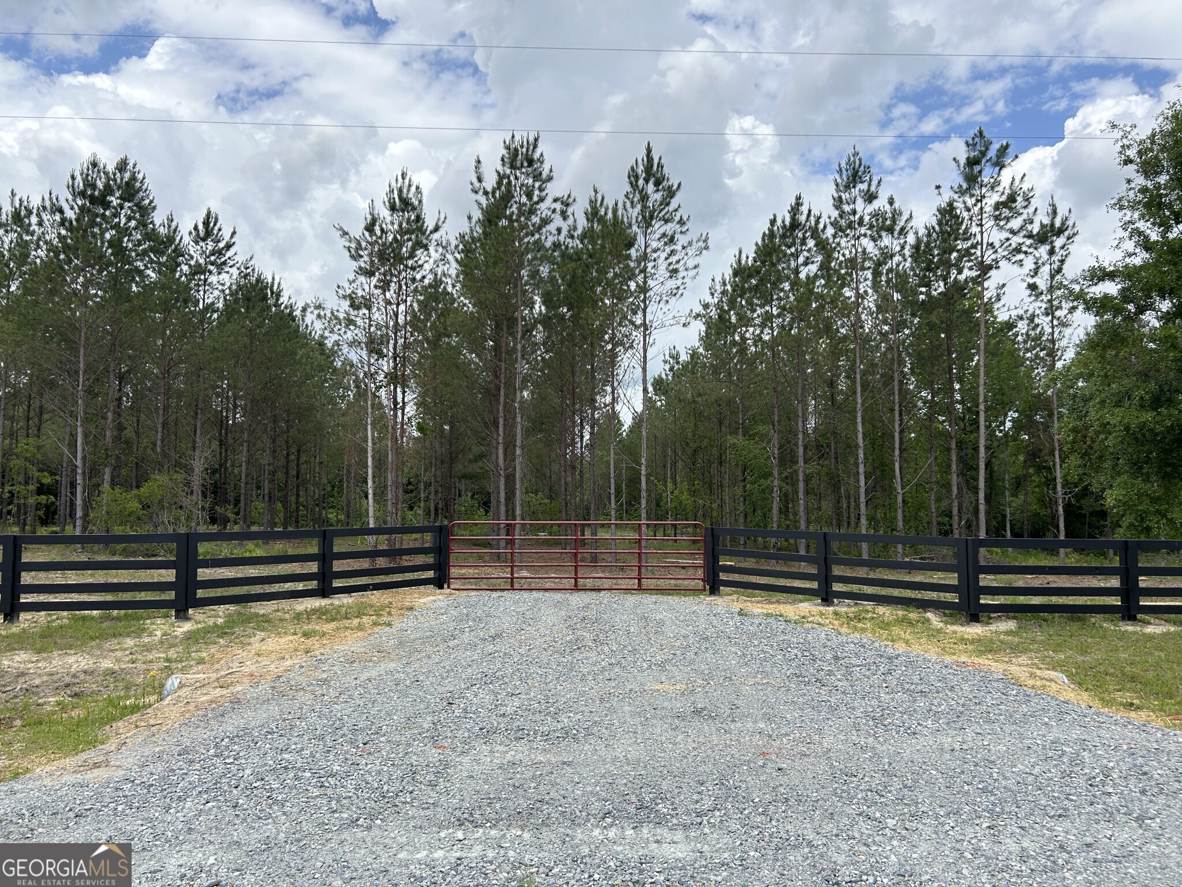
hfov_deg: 67.3
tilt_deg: +4.4
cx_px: 591
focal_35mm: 26
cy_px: 444
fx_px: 888
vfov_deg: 53.1
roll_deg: +1.1
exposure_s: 1/3831
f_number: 1.5
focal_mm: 5.7
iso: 50
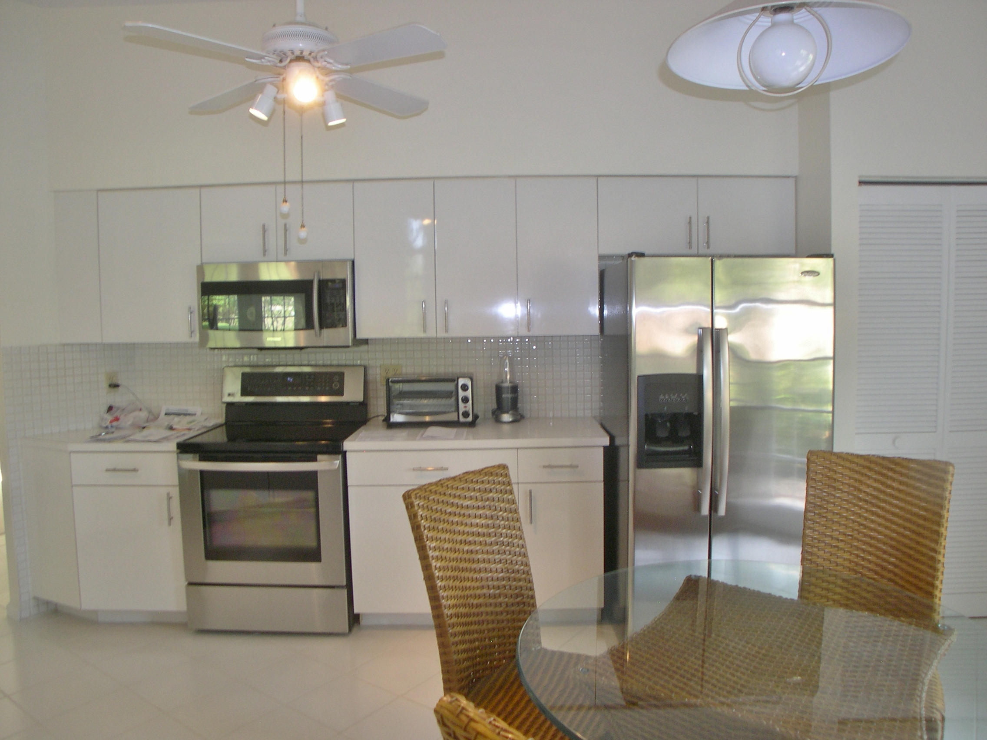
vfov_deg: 37.7
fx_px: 1083
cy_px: 370
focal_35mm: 38
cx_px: 494
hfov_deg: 49.0
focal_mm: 8
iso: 100
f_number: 2.8
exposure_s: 1/30
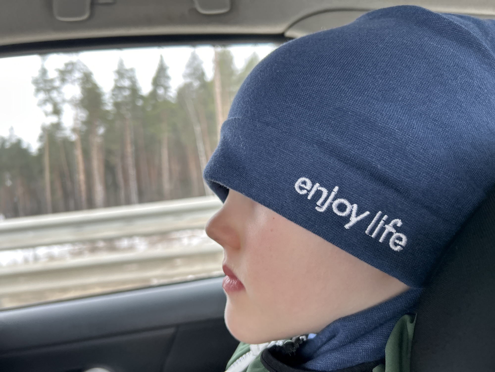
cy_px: 186
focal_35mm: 26
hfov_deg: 67.3
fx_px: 372
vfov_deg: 53.1
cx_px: 248
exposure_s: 1/121
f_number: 1.5
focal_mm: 5.7
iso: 125
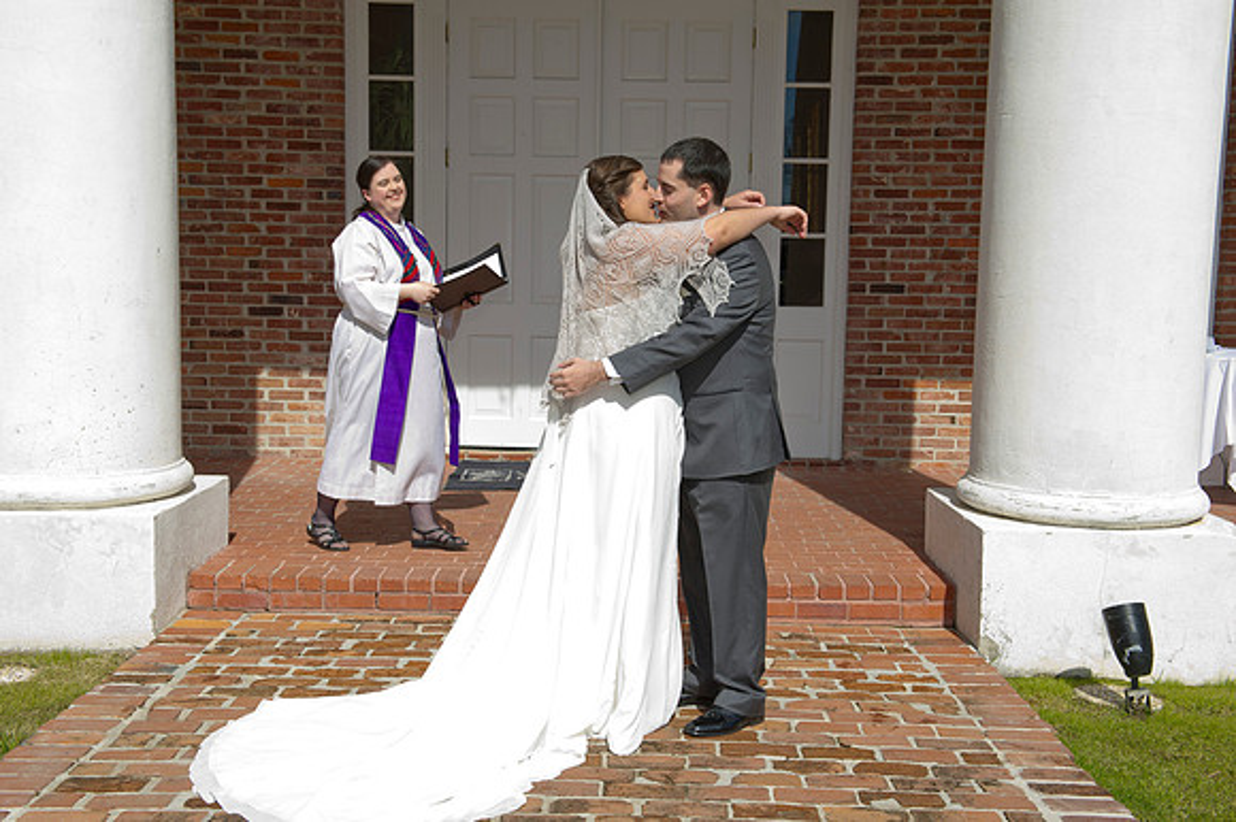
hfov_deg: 44.5
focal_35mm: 44
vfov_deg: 30.5
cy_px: 411
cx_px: 618
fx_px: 1510
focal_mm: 44
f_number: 10
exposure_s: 1/200
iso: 100
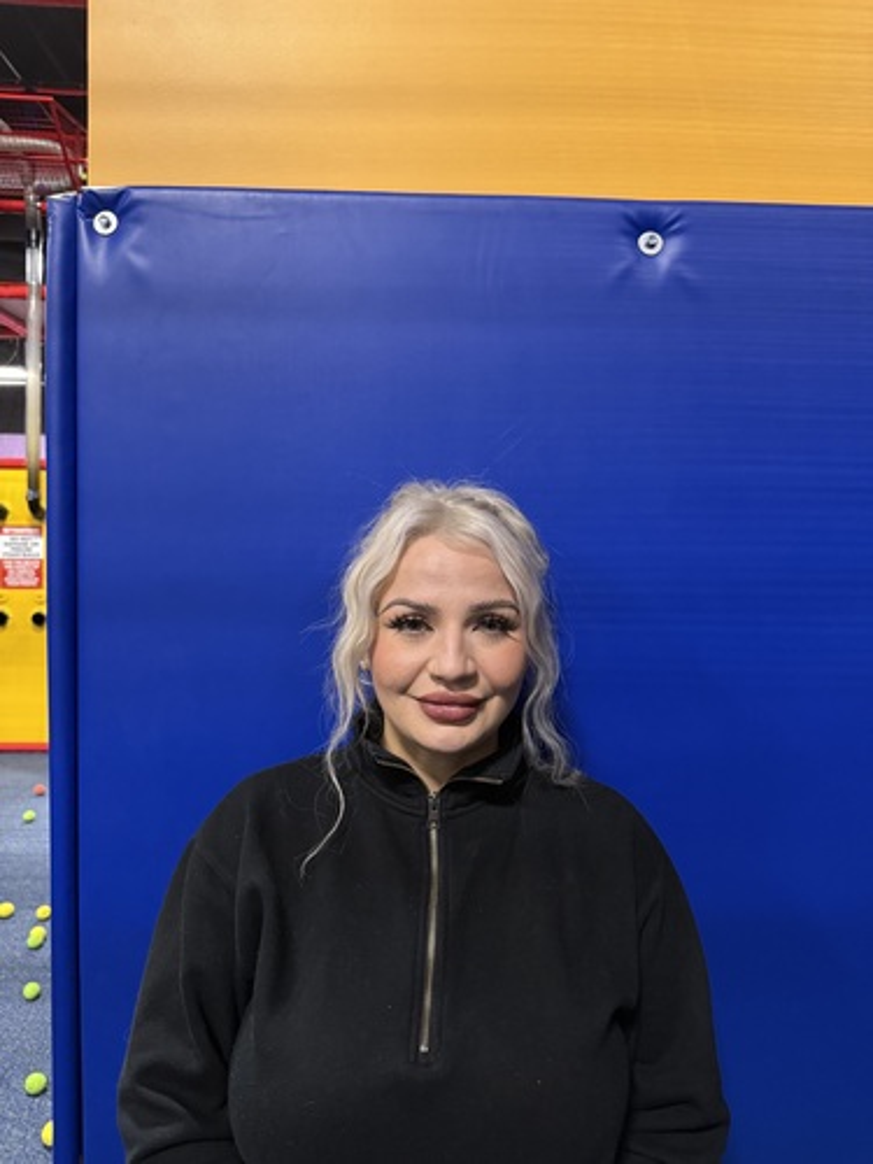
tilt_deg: -2.0
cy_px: 582
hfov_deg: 56.8
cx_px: 436
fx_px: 807
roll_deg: -0.7
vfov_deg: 71.6
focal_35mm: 24
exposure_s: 1/60
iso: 800
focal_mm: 6.76
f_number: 1.78
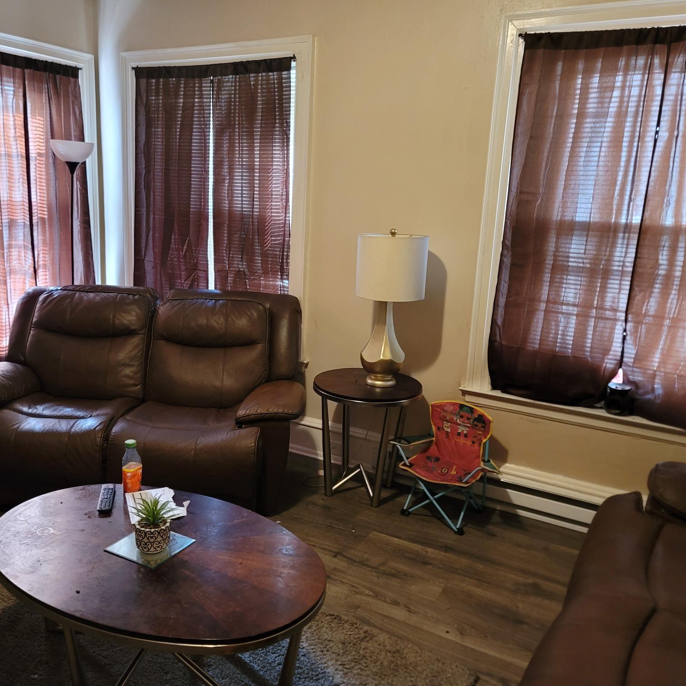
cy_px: 343
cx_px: 268
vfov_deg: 54.0
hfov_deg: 53.6
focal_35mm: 30
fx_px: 673
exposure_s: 1/40
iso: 500
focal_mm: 7
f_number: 1.8
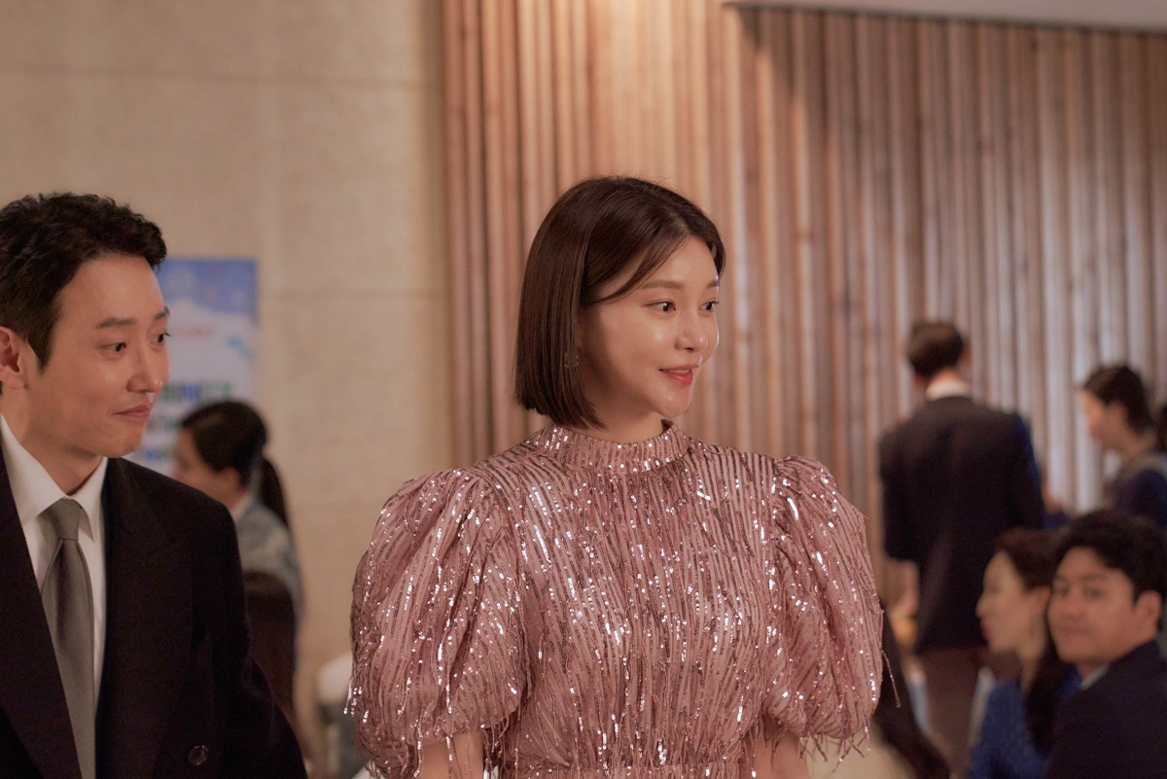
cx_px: 584
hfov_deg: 19.4
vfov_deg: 13.1
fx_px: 3405
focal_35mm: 105
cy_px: 390
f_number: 3.2
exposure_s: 1/100
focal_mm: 70
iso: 2500
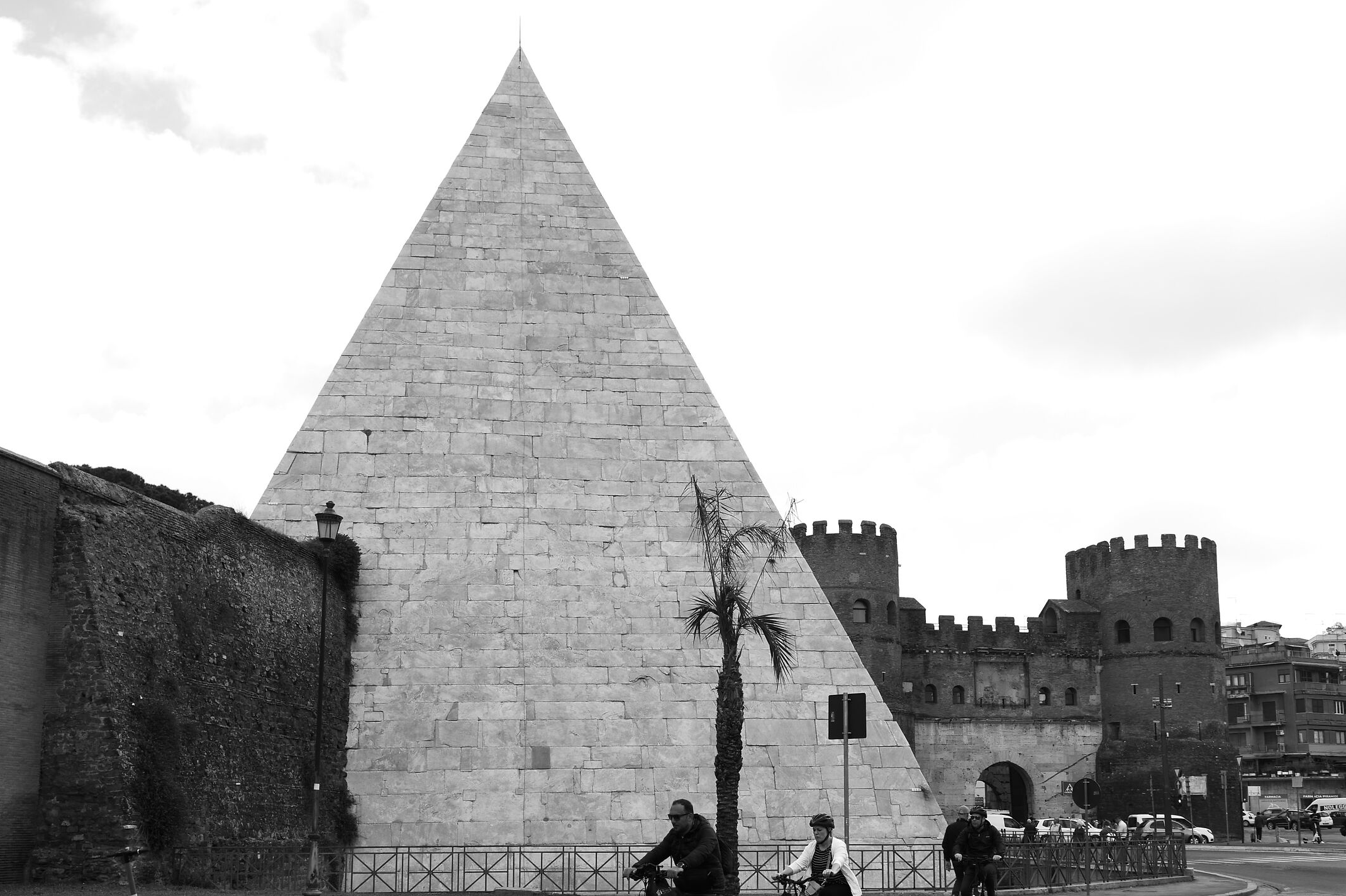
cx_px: 636
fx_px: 1308
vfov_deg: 37.6
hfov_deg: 54.4
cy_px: 561
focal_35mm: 35
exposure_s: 1/250
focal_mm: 15
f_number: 5.6
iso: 100
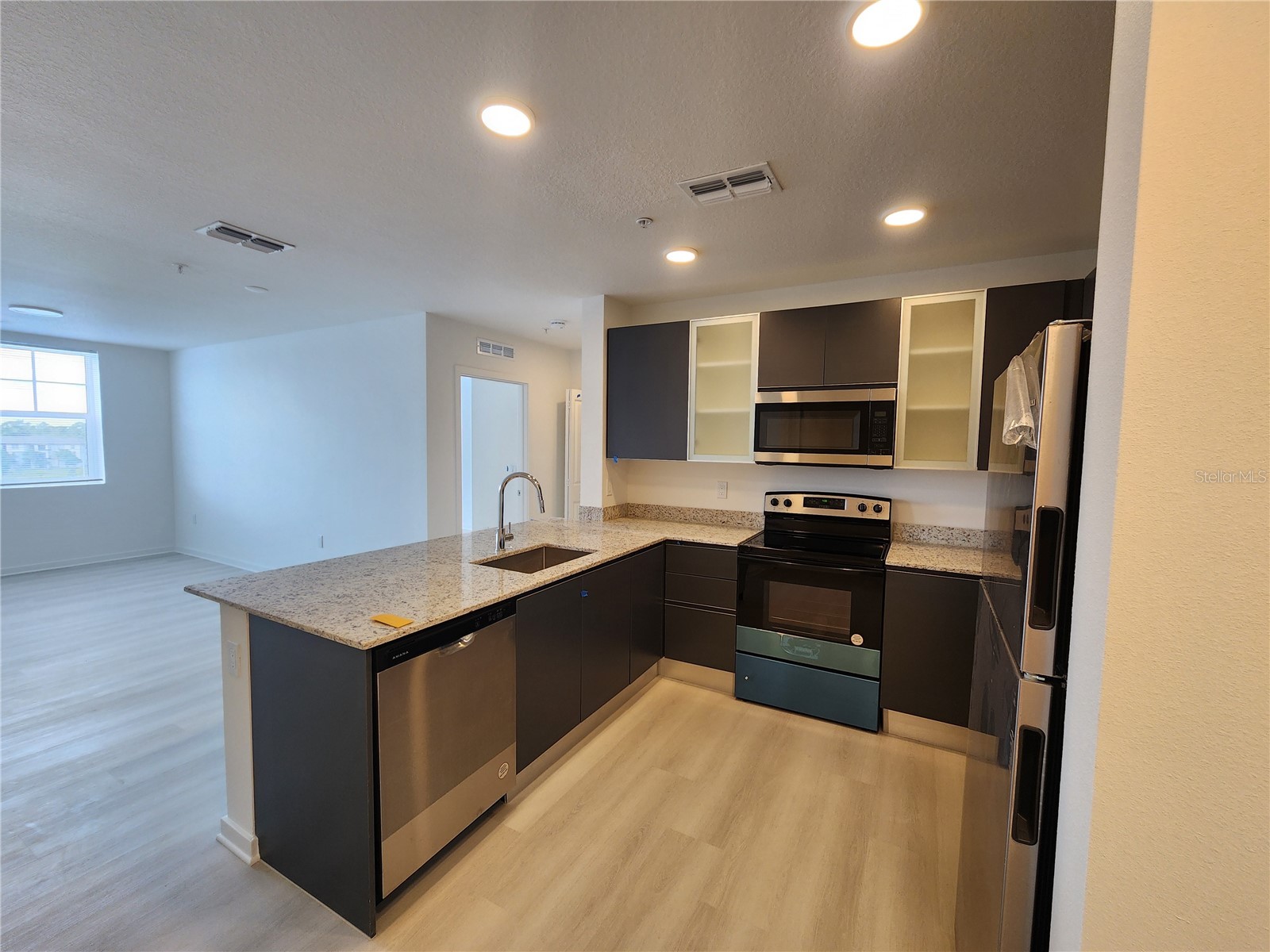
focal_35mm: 13
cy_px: 476
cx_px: 635
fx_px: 477
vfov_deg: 89.9
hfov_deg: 106.2
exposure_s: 1/60
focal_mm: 2.2
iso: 125
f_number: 2.2
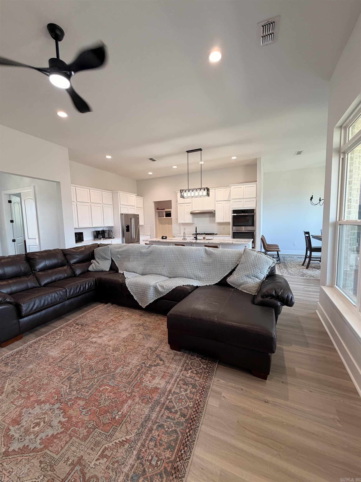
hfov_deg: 85.7
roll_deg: +2.1
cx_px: 180
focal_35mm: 14
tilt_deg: -5.4
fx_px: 195
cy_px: 241
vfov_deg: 102.1
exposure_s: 1/120
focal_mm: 2.22
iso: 160
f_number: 2.2
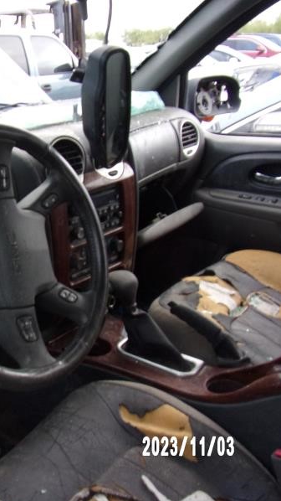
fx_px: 464
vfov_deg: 56.6
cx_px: -2
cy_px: 250
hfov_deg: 31.1
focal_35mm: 35
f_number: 3.3
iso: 179
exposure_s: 1/34
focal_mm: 4.3
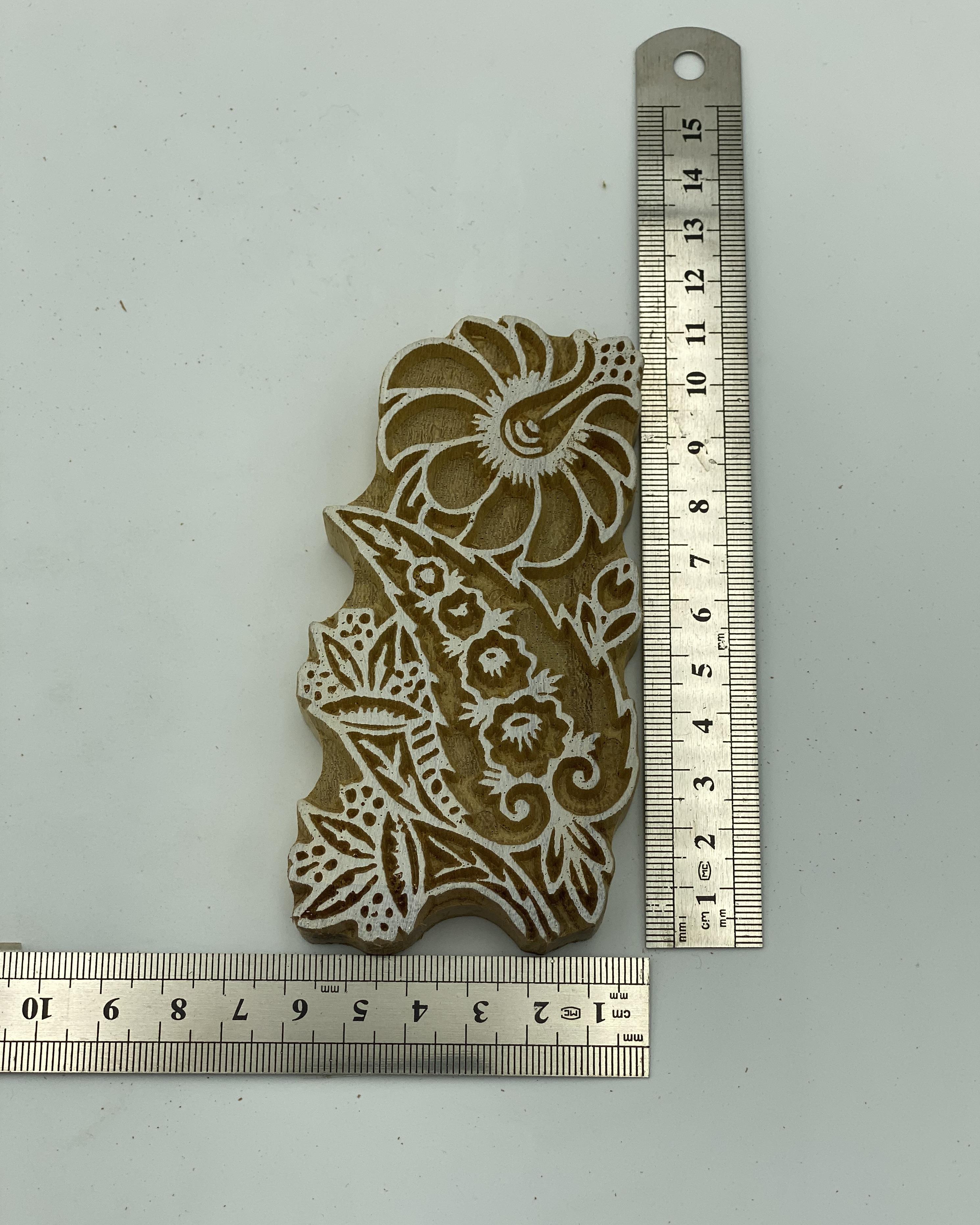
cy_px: 646
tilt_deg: -74.6
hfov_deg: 27.6
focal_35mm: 55
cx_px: 492
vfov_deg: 34.1
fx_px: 1994
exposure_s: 1/799
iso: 20
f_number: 2
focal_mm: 6
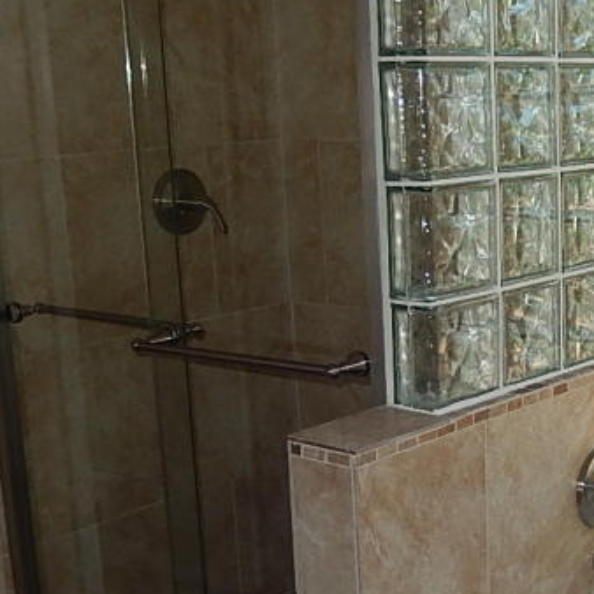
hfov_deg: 24.8
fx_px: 1301
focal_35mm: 67
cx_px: 561
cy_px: 404
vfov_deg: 25.6
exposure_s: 1/160
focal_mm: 4.5
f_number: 3.4
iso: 125
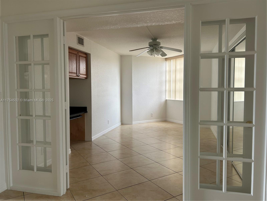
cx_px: 134
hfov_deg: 67.3
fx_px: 201
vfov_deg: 53.1
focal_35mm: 26
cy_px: 100
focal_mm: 5.7
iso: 64
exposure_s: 1/121
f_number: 1.5
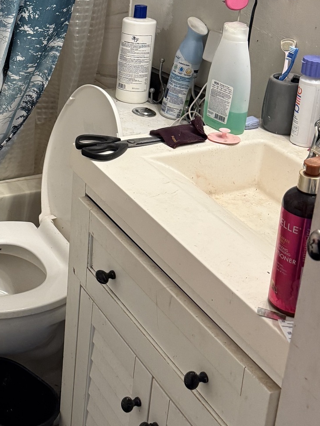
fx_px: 702
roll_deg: -0.6
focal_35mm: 57
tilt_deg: -17.2
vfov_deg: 32.3
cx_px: -46
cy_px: 54
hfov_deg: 23.8
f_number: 1.78
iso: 250
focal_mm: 6.76
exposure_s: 1/60
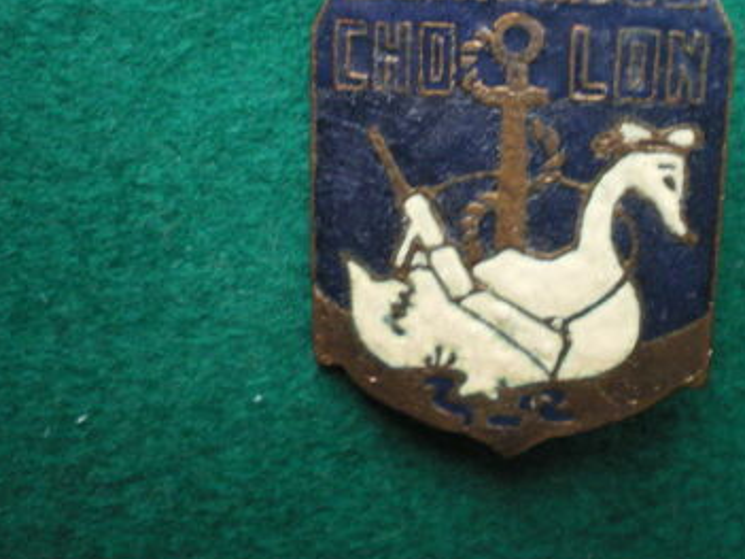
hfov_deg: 36.8
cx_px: 418
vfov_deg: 27.9
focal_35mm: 52
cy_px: 208
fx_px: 1119
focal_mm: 6.3
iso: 400
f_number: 3.1
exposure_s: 1/20
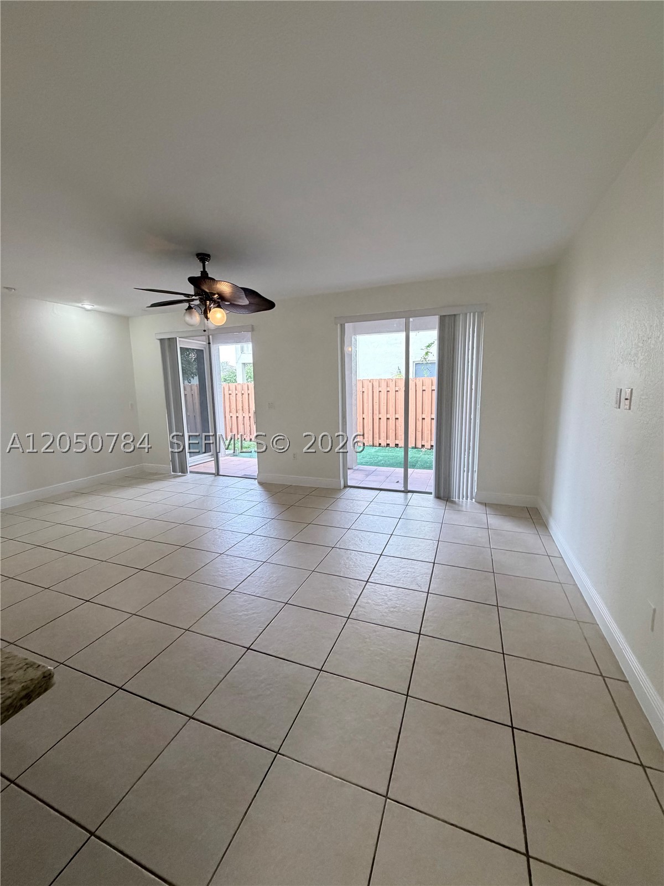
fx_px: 358
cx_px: 332
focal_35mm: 14
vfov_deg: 102.1
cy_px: 443
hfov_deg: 85.7
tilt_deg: -8.9
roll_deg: +0.9
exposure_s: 1/120
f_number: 2.2
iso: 320
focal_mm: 2.22
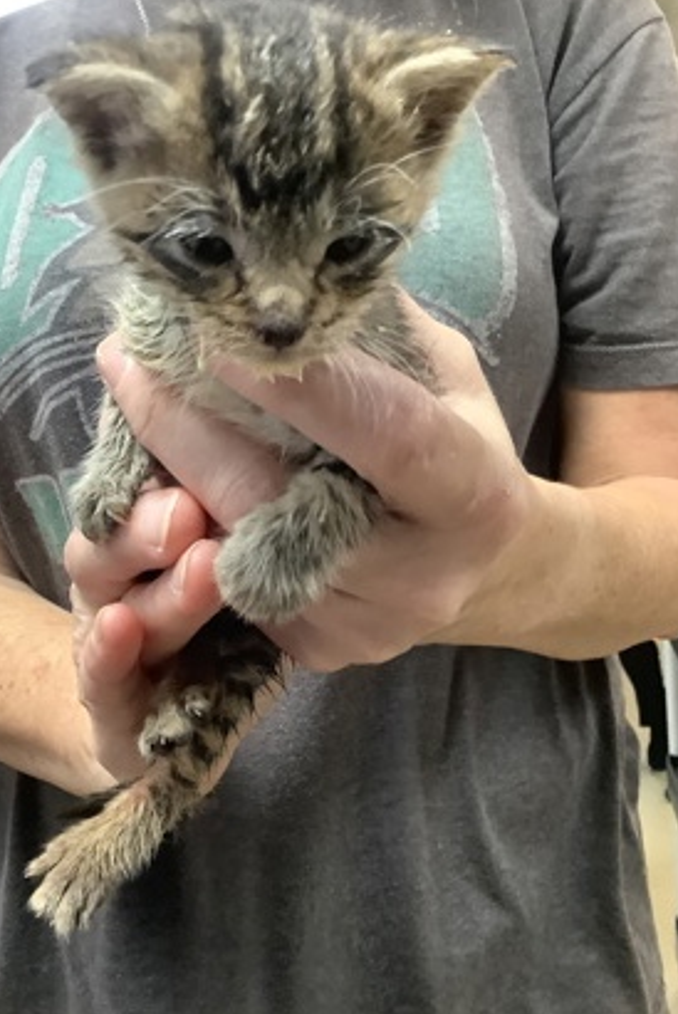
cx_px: 298
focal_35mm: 33
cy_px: 507
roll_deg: +3.8
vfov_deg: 57.2
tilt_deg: -2.4
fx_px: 931
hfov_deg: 40.0
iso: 320
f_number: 2.4
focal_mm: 3.3
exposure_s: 1/40
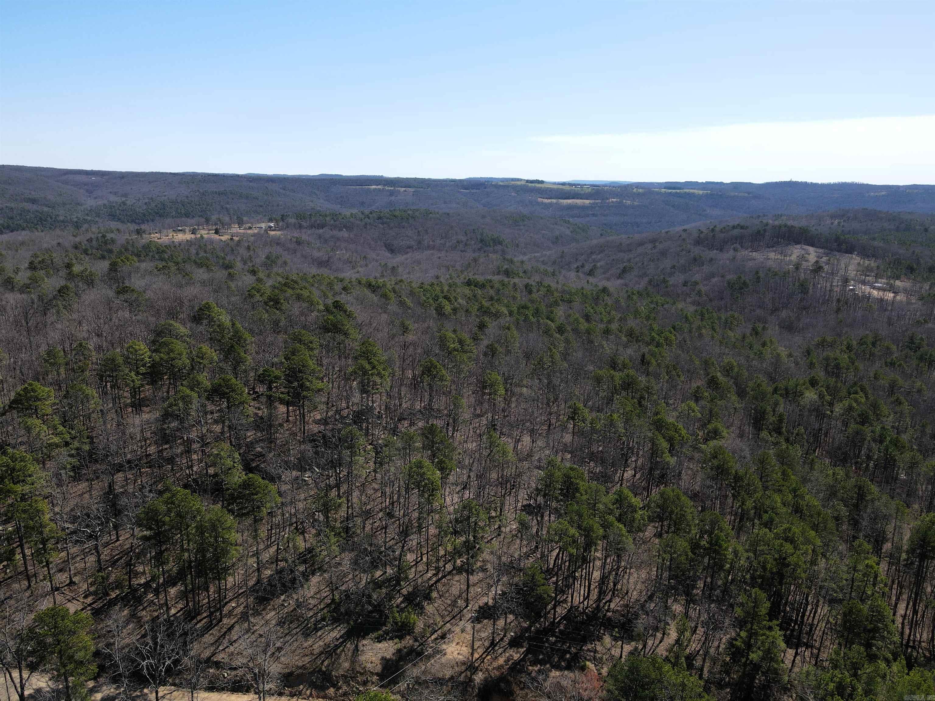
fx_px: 648
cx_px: 468
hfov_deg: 71.6
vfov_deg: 56.8
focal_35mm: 24
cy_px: 350
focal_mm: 4.5
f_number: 2.8
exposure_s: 1/640
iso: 110
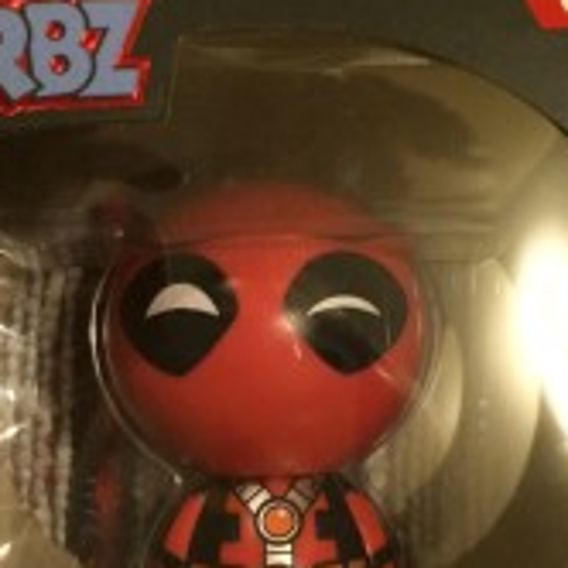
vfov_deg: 26.0
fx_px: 1225
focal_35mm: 66
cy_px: 340
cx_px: 287
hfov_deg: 26.1
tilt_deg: -85.4
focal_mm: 4.15
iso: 320
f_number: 2.2
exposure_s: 1/17
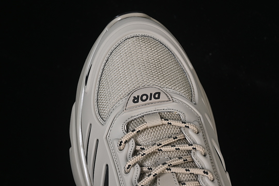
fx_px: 581
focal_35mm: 75
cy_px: 93
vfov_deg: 18.2
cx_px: 140
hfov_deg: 27.0
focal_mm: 50
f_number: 7.1
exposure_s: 1/60
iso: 160
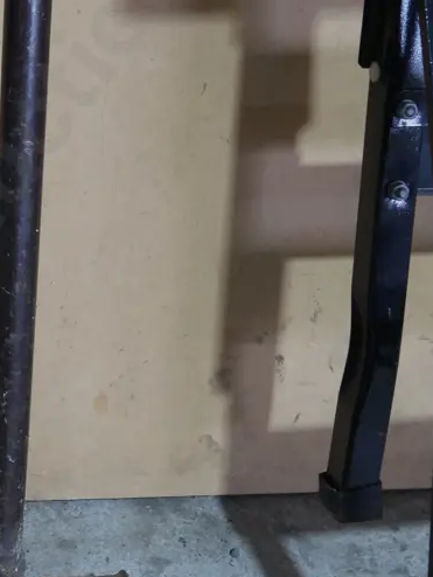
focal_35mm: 58
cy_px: 165
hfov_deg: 24.3
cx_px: 13
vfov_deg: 32.8
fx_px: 967
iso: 500
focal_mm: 14
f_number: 3.5
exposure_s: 1/60
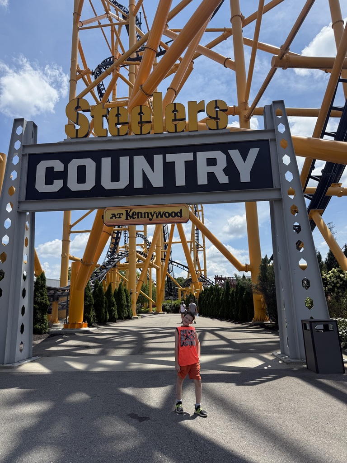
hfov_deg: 56.8
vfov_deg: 71.6
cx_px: 174
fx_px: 321
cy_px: 232
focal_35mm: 24
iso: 80
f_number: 1.78
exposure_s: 1/5319
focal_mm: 6.76
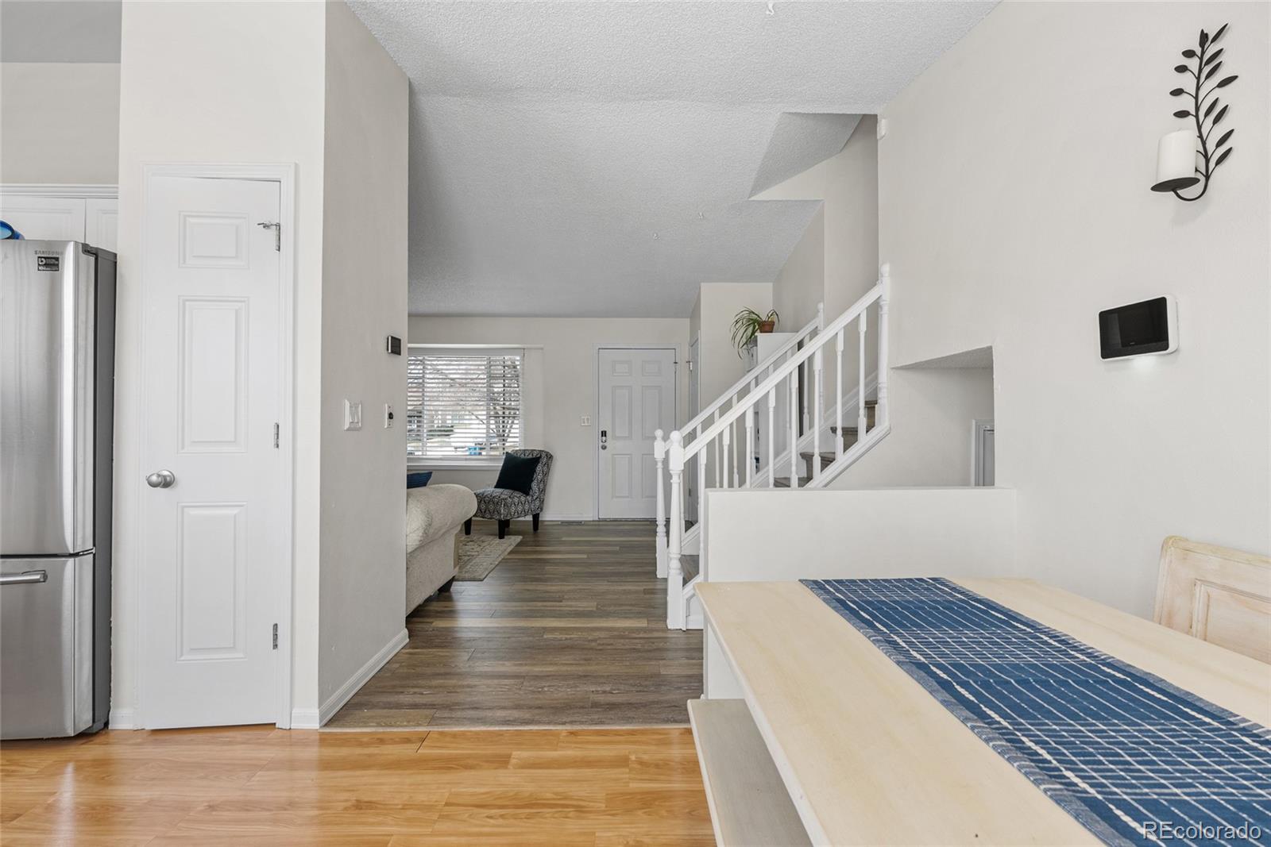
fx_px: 565
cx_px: 636
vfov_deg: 73.8
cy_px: 424
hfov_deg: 96.7
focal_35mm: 16
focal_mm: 16
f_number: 8
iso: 200
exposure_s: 1/3
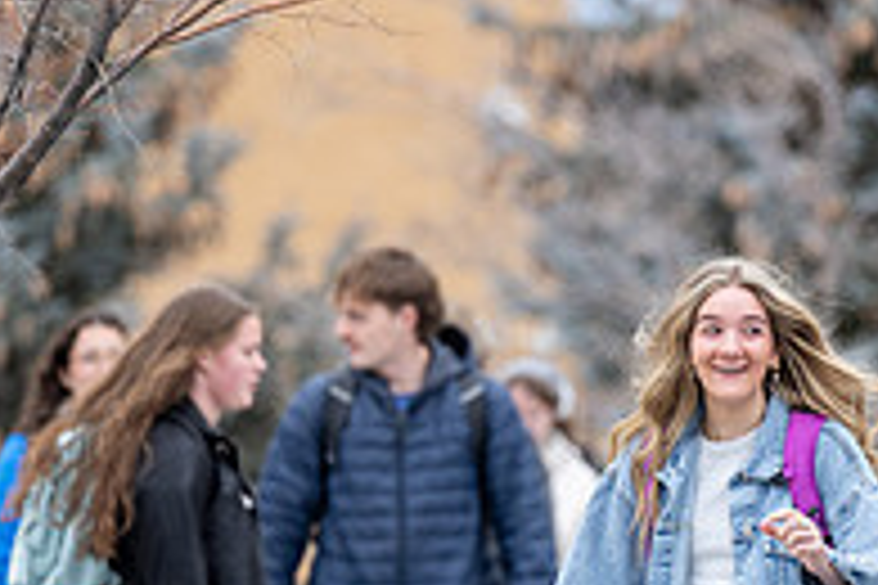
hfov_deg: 3.5
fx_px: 14510
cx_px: 540
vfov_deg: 2.3
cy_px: 506
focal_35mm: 595
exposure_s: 1/640
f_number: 2.8
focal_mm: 200
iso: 500
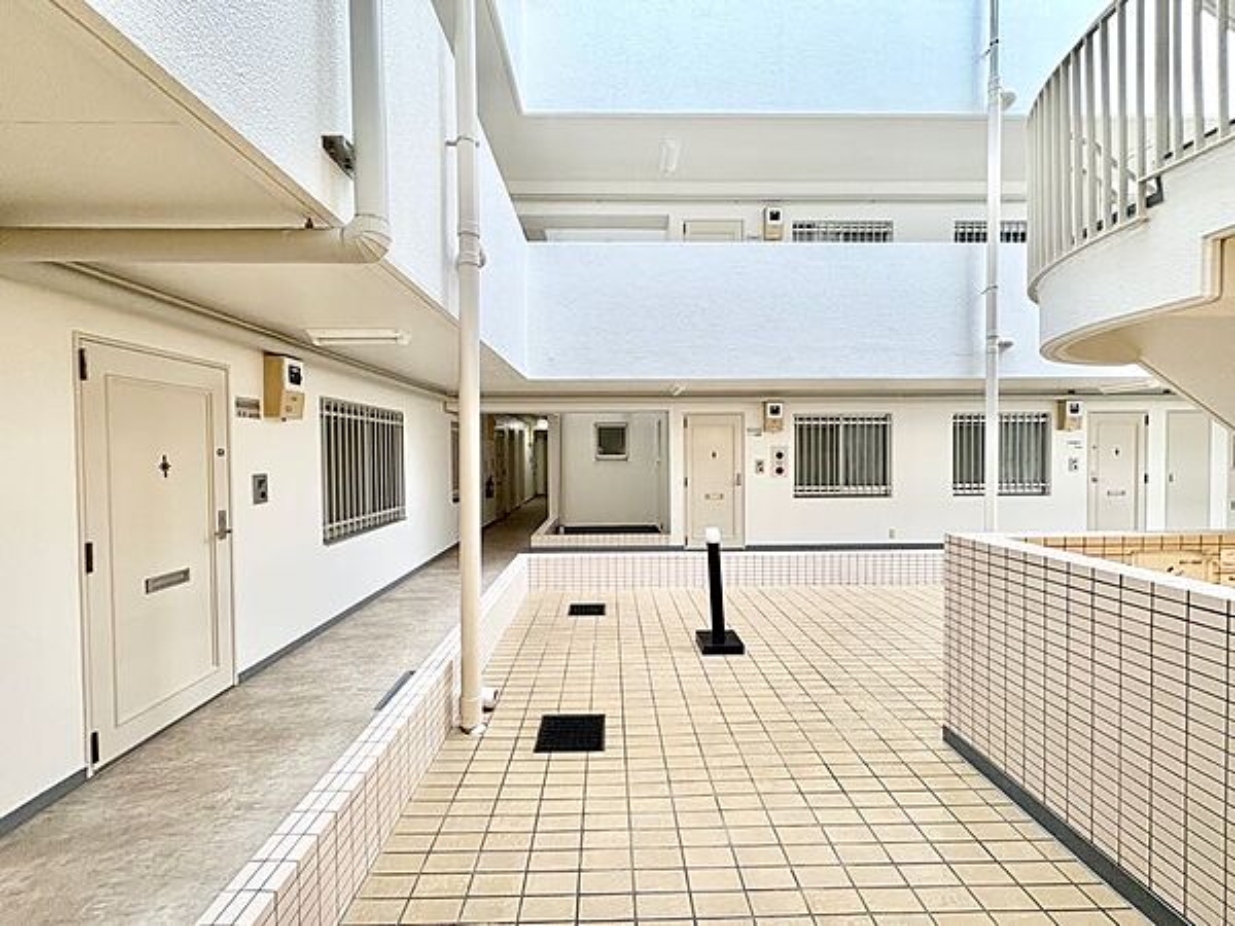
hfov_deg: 102.1
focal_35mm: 14
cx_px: 618
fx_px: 499
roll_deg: +1.9
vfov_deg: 85.7
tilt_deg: -0.6
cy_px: 463
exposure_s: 1/99
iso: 80
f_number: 2.2
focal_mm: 2.22
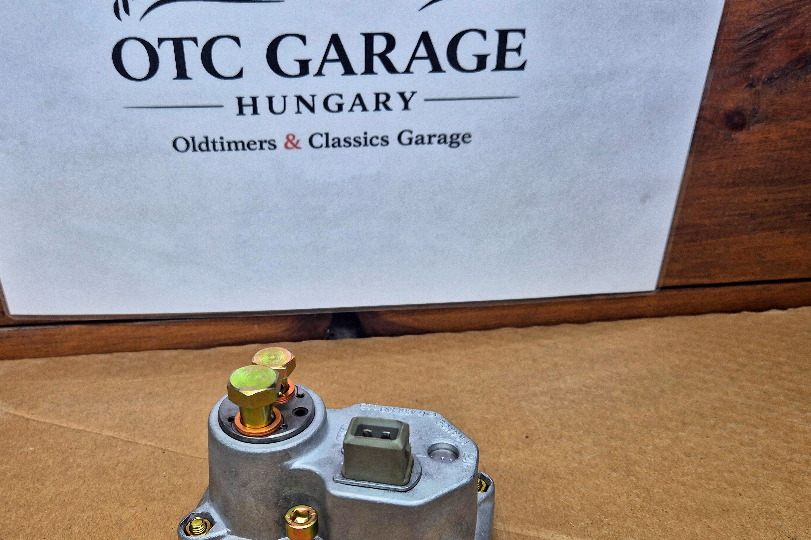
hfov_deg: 57.0
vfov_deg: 39.6
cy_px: 348
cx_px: 343
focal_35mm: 33
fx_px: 743
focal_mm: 5.4
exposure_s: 1/180
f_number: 1.8
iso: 64
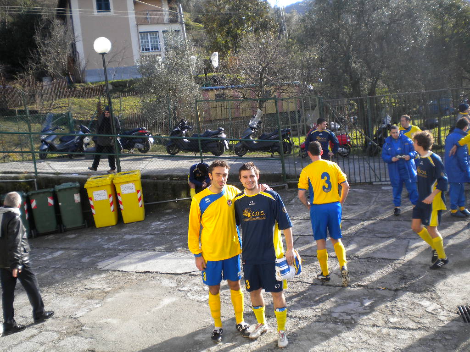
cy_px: 176
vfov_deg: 40.7
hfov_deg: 52.6
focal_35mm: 35
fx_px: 475
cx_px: 235
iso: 80
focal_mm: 6.3
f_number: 4.6
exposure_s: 1/155
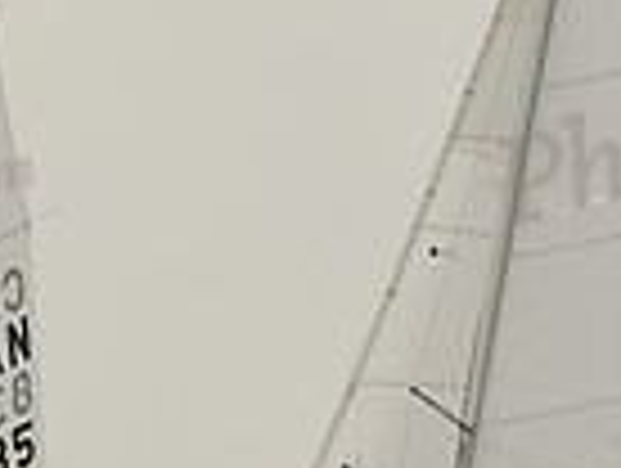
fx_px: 17414
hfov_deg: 2.0
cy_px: 821
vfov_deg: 1.5
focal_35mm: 969
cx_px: 270
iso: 250
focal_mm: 240
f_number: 7.1
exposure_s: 1/1000
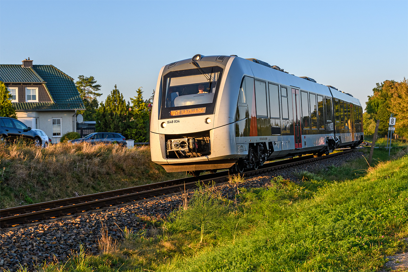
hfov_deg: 38.9
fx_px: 578
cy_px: 136
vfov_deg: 26.5
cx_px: 204
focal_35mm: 51
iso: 400
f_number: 7.1
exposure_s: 1/640
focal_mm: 34
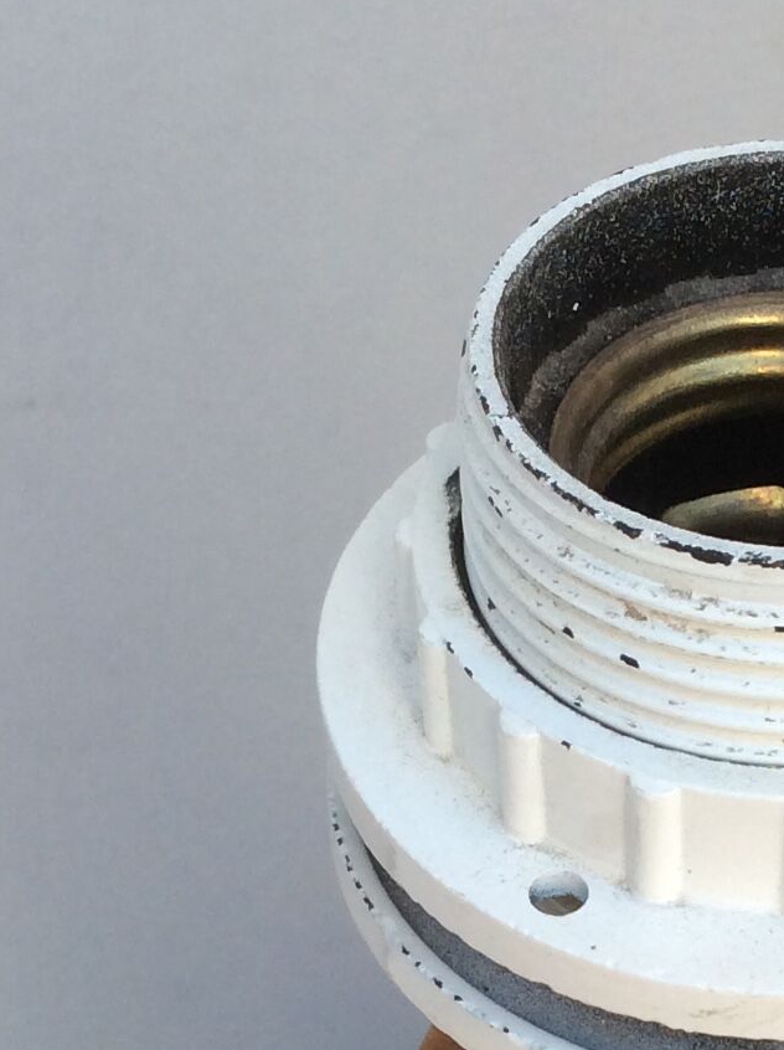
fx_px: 2967
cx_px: 682
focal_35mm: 98
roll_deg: -1.6
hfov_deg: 14.9
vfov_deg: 19.7
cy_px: 964
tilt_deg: -44.6
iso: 32
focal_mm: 3.3
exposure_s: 1/141
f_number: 2.4
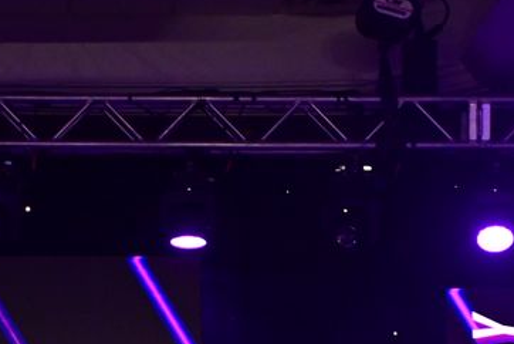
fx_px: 2958
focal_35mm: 207
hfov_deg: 9.9
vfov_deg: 6.5
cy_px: 564
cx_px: 20
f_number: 2.8
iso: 2500
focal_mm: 50
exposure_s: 1/800
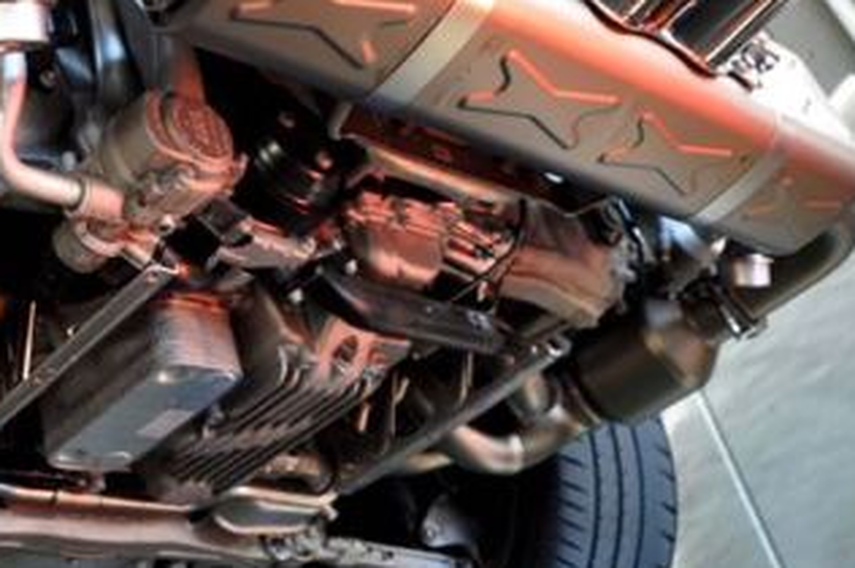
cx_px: 160
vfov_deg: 26.3
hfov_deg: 38.0
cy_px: 91
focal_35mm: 50
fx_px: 1186
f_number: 4
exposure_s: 1/15
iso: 400
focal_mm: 18
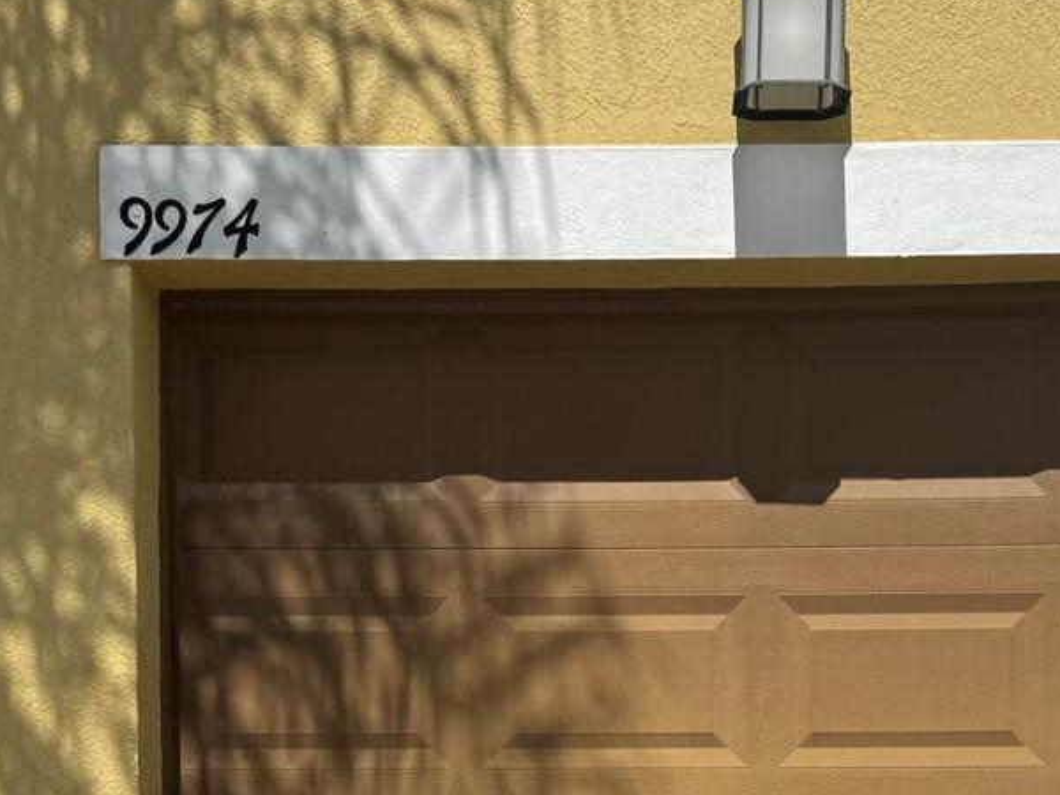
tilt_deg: -1.0
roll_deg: -0.1
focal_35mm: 64
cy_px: 811
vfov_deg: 22.0
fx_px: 1960
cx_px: 587
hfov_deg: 30.2
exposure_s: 1/7937
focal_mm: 6.76
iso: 80
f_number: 1.78
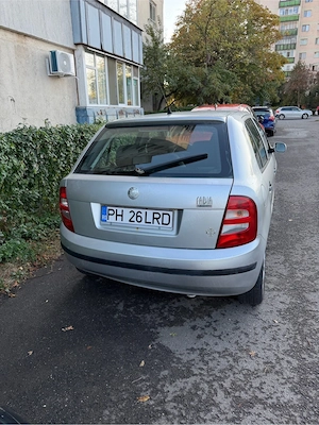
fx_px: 295
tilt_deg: -17.5
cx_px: 160
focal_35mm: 24
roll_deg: -0.4
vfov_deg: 71.6
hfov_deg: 56.8
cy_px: 212
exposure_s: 1/459
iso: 100
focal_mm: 6.76
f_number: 1.78
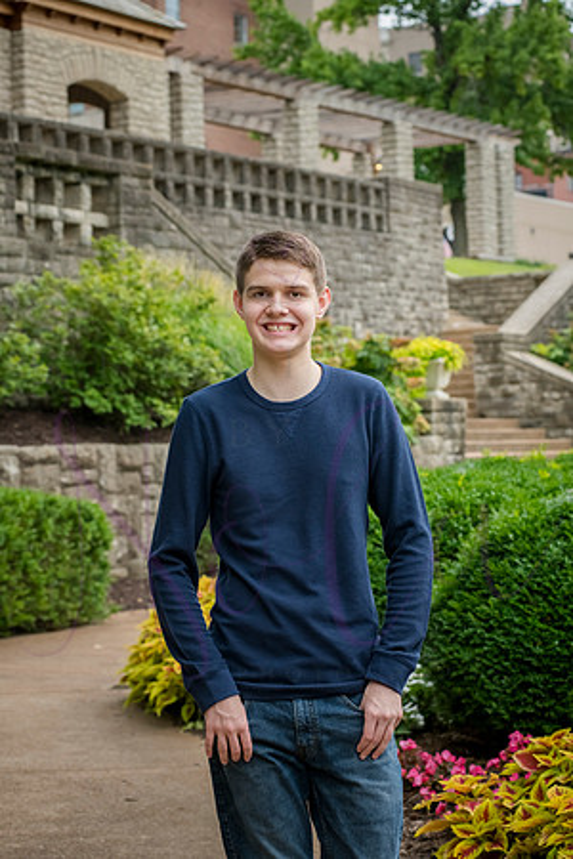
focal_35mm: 80
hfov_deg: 17.1
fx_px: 1910
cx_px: 286
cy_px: 430
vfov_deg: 25.4
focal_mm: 80
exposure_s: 1/500
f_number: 7.1
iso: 640
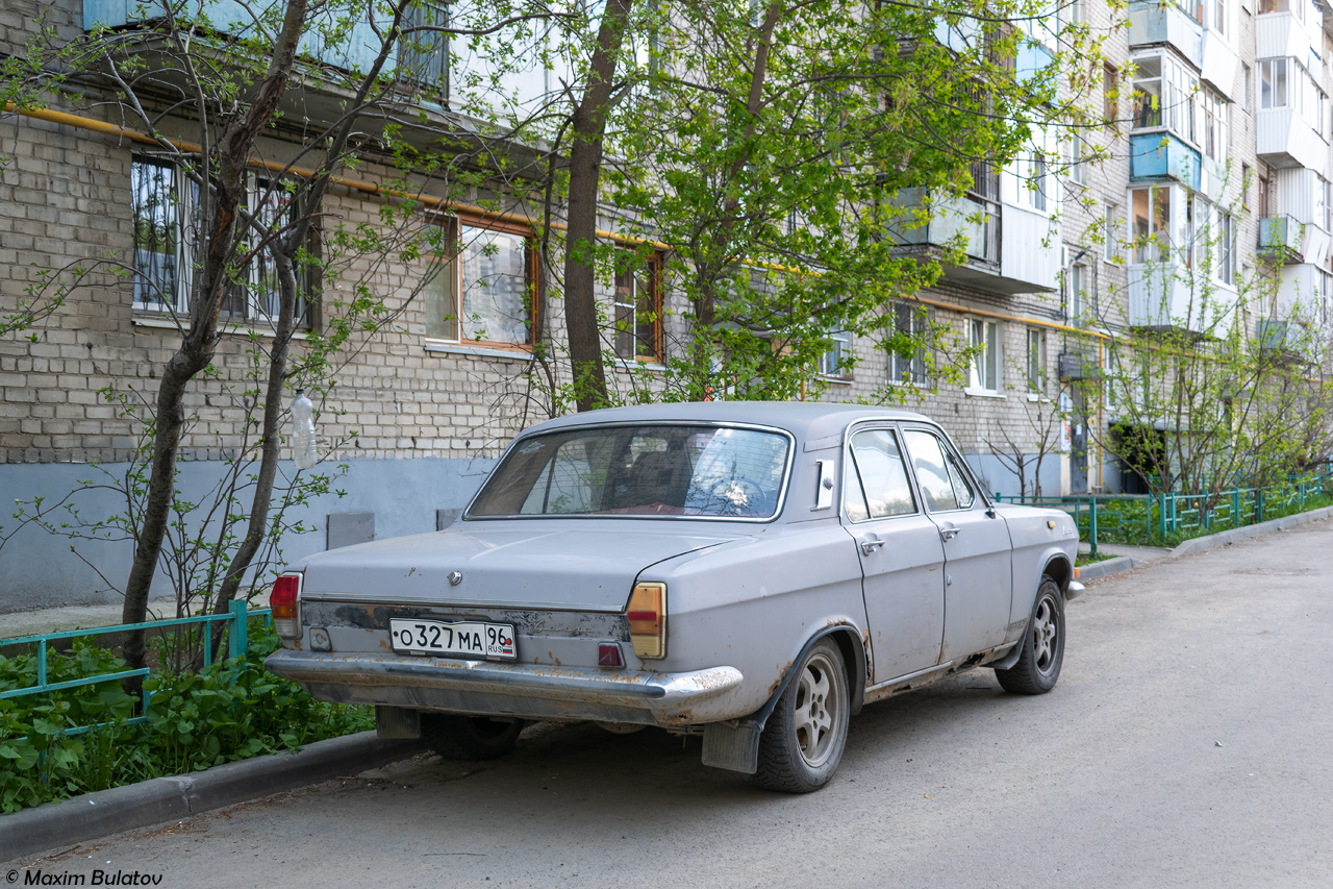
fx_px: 1555
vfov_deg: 31.9
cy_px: 444
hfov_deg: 46.4
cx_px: 666
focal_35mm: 42
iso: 100
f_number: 5
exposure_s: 1/100
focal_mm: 28
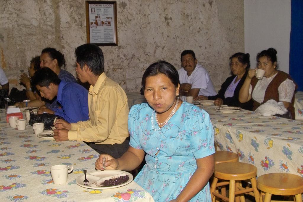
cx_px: 152
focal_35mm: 48
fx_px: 404
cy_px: 101
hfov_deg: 41.1
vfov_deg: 28.1
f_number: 6.7
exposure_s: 1/180
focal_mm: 28
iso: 400
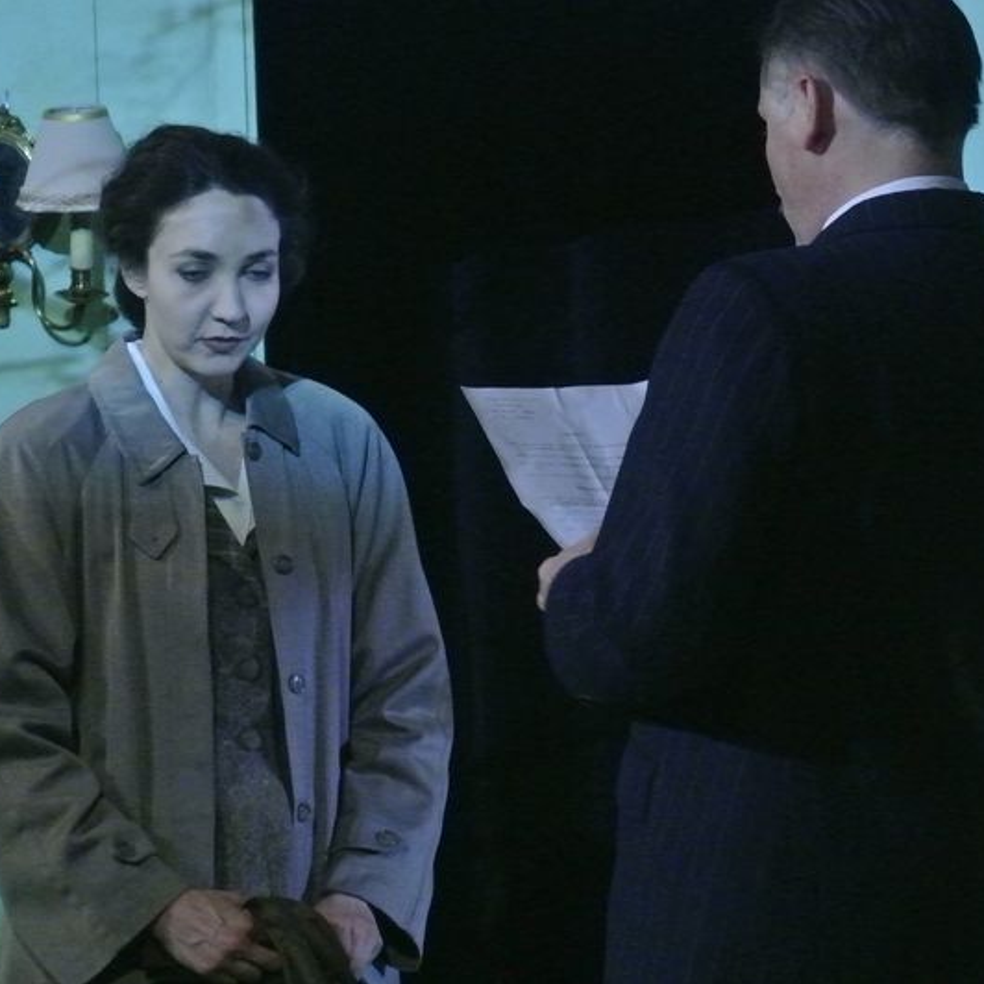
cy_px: 493
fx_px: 8555
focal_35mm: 266
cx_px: 475
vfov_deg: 6.6
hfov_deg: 6.6
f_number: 4.8
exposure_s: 1/80
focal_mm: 77.1
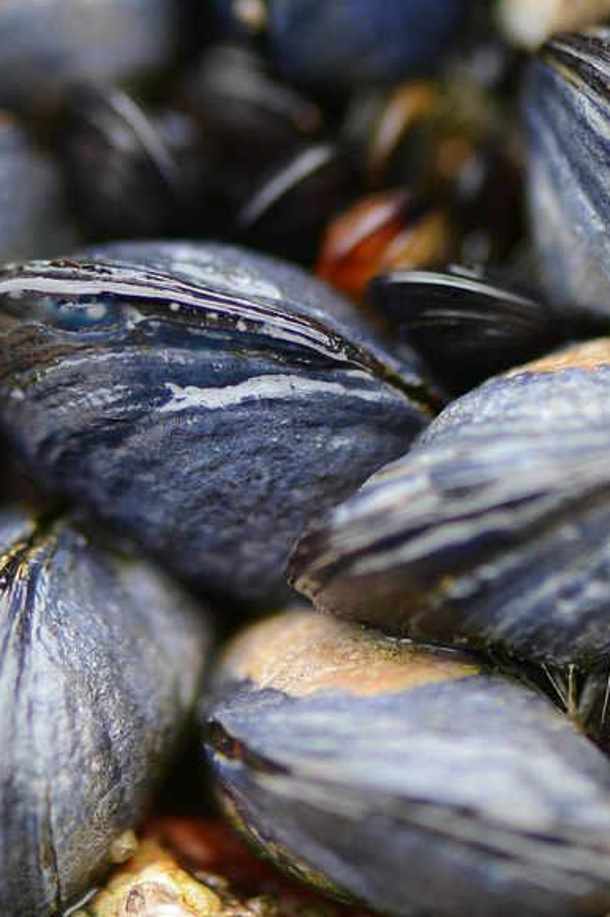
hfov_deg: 4.7
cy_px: 117
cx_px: 160
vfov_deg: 7.1
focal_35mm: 290
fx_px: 7379
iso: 320
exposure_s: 1/125
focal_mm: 105
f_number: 3.3
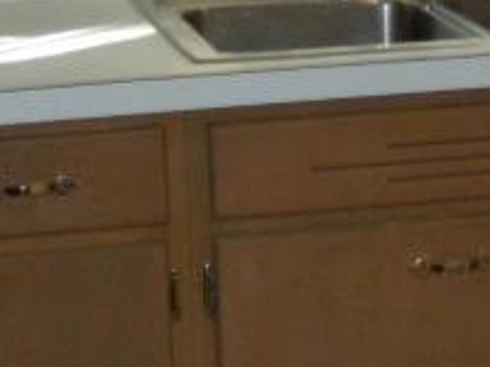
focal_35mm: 184
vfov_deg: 8.0
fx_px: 2605
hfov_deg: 10.6
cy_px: -69
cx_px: 544
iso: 160
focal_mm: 6.4
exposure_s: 1/30
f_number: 3.6
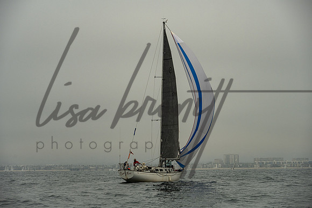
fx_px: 908
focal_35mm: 105
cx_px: 156
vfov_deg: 13.1
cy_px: 104
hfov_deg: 19.5
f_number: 6.3
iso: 400
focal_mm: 103
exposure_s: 1/4000
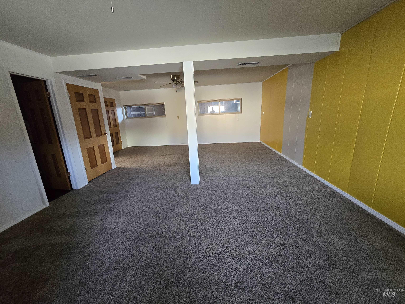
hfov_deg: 106.2
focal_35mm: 13
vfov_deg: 89.9
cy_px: 152
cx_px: 202
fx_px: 152
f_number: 2.2
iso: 1000
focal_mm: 2.2
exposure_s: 1/60
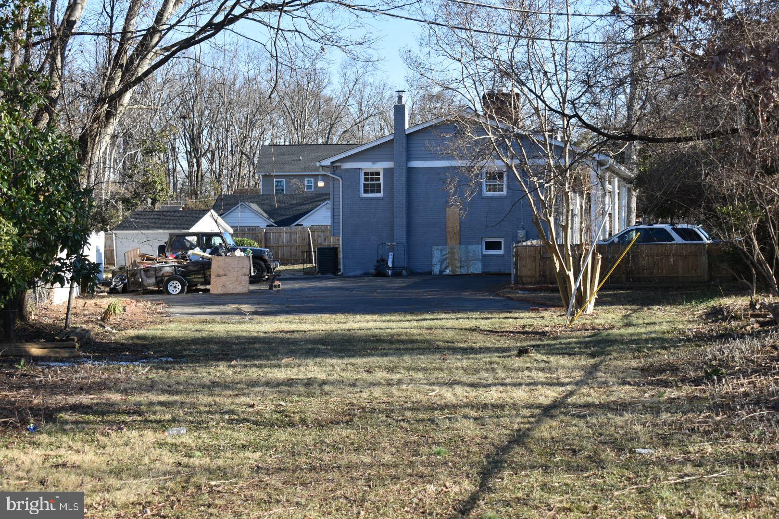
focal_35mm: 63
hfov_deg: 31.9
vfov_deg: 21.6
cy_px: 260
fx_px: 1363
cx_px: 390
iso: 100
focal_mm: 42
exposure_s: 1/160
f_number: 6.3
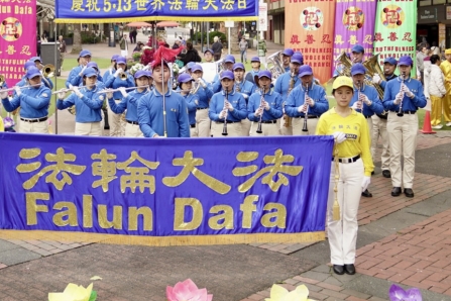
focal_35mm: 43
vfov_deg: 31.1
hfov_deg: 44.9
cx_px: 161
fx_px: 539
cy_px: 121
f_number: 2.8
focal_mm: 32
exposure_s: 1/320
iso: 125
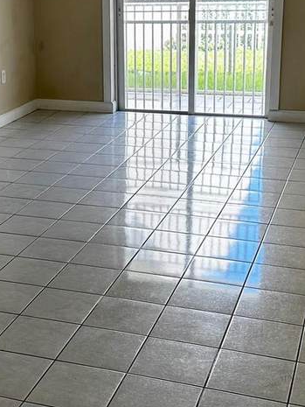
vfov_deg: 29.2
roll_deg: +1.6
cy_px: 142
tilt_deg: -15.5
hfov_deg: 22.1
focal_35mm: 66
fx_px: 775
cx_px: 76
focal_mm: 6.86
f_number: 1.78
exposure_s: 1/163
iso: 80
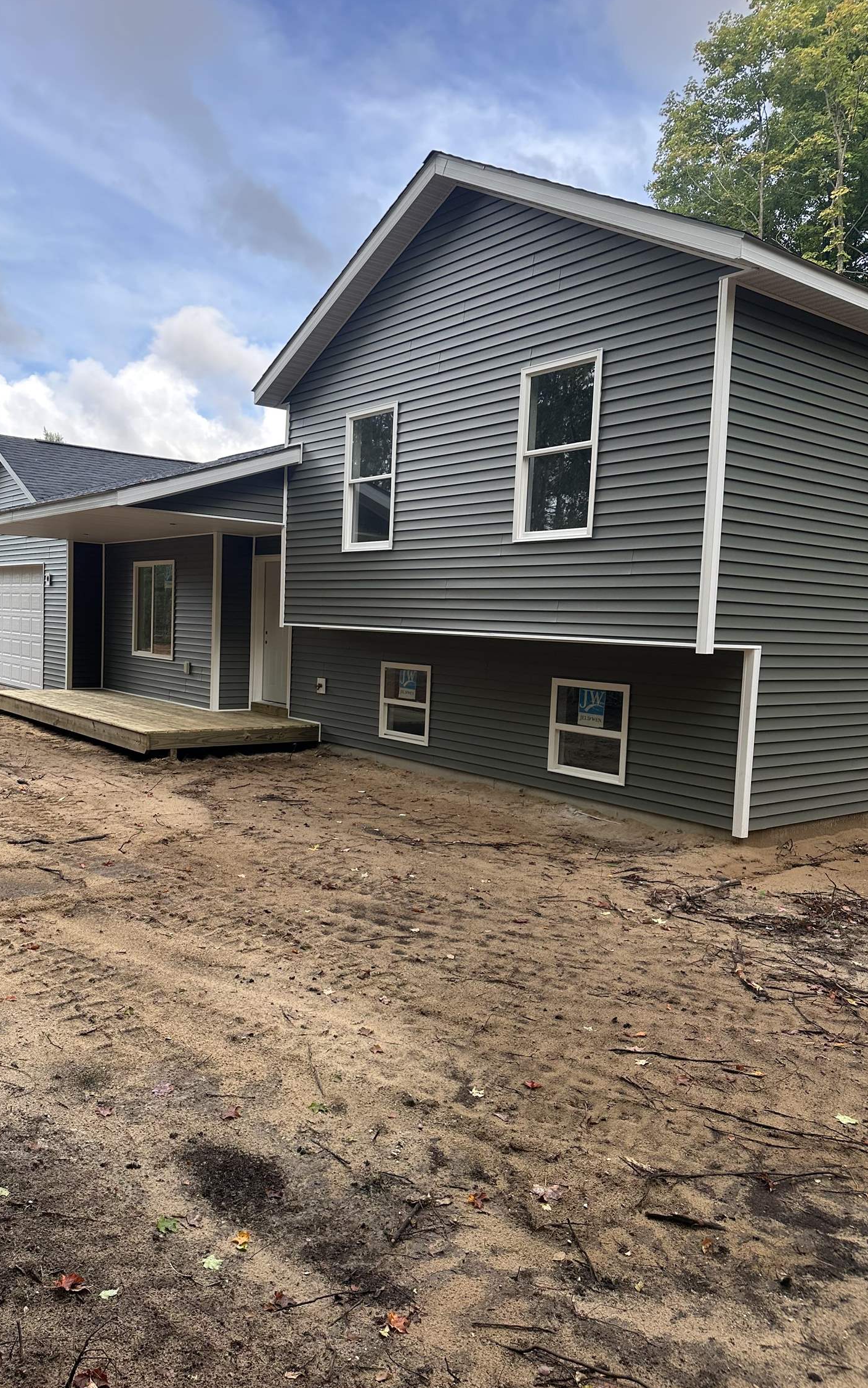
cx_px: 351
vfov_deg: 70.4
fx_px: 984
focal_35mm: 26
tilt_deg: -4.2
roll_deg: -4.8
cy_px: 696
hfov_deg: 47.4
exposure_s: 1/952
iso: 80
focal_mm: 6.86
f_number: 1.78
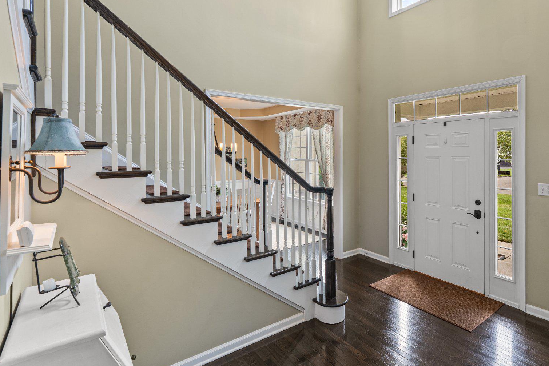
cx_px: 310
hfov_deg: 84.1
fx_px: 302
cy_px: 157
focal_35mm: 20
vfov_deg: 62.1
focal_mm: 14.6
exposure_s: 1/10
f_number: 8
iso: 500
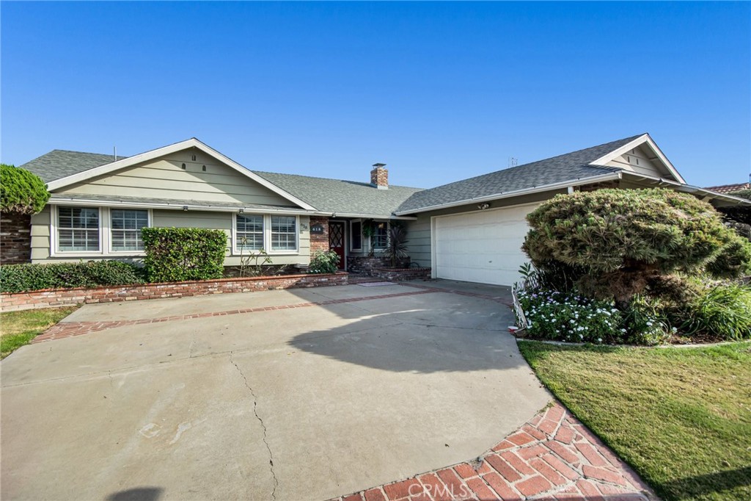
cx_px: 376
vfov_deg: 77.3
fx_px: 313
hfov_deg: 100.4
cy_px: 250
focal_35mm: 15
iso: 100
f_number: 8
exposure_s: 1/125
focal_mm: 10
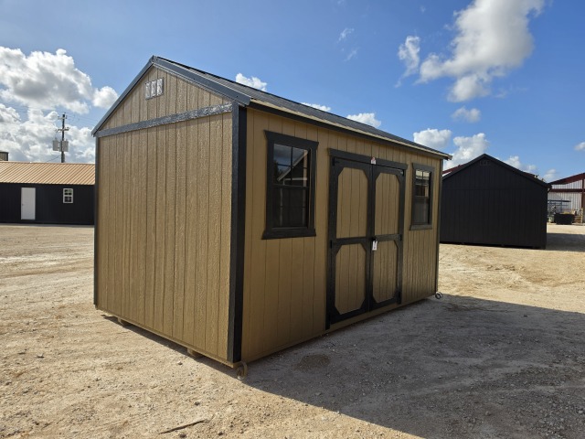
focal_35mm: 23
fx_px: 389
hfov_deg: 73.9
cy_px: 220
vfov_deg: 58.9
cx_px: 292
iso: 50
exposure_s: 1/7939
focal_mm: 6.5
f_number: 1.4
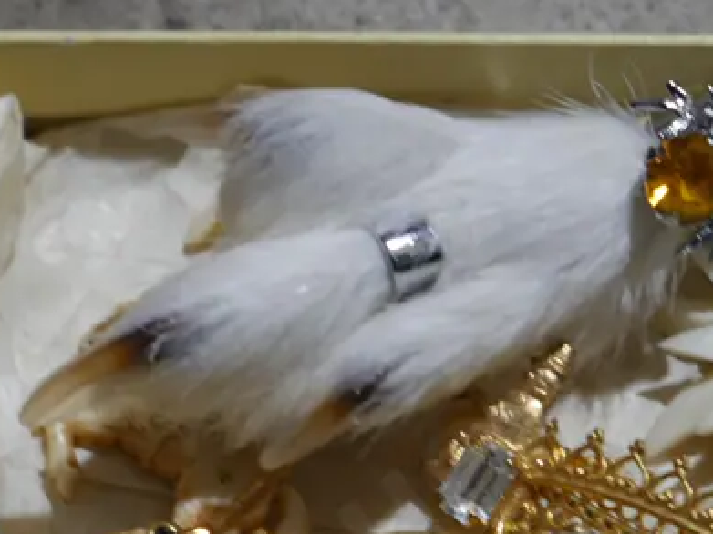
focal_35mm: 152
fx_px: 3130
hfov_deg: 13.0
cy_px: 510
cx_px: 403
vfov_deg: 9.7
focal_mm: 29
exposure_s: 1/60
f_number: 5.4
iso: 320
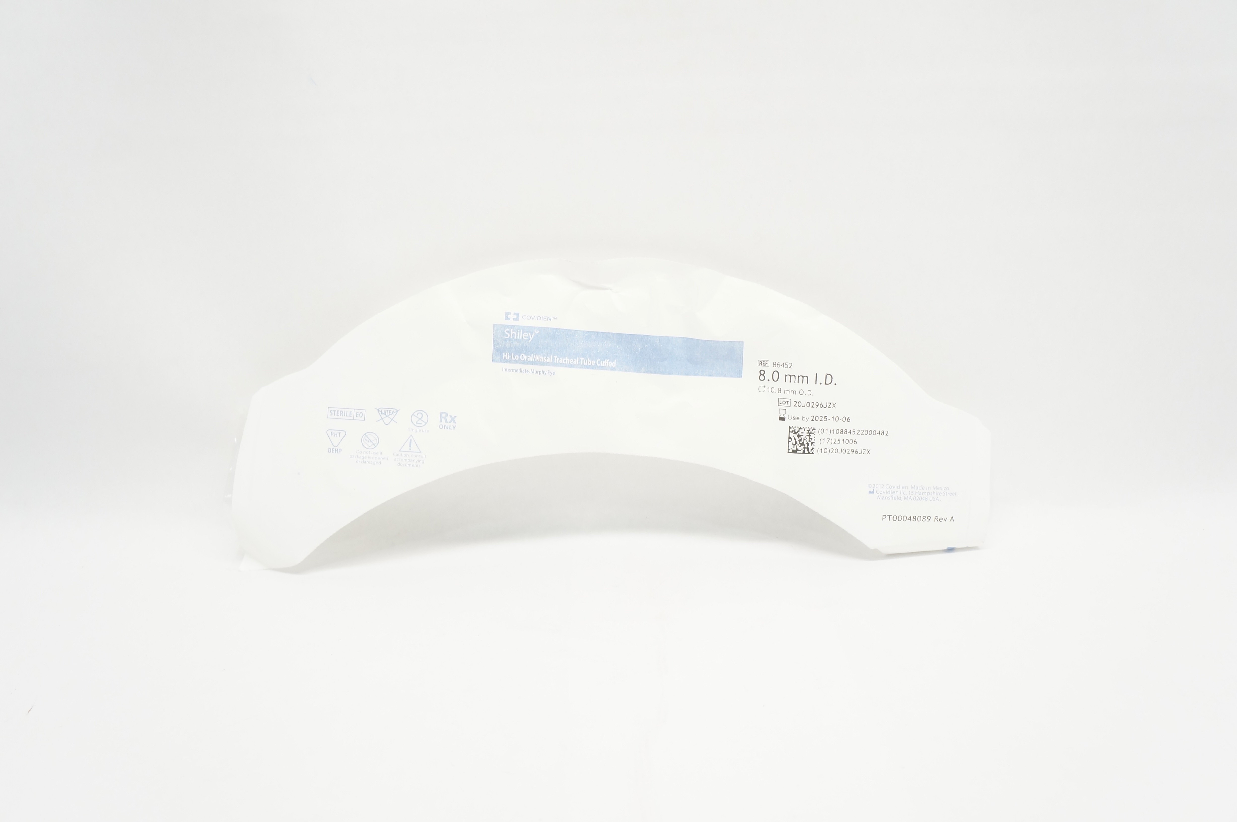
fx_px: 978
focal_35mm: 28
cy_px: 411
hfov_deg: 64.6
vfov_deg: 45.6
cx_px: 618
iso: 800
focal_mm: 19
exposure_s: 1/80
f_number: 5.6
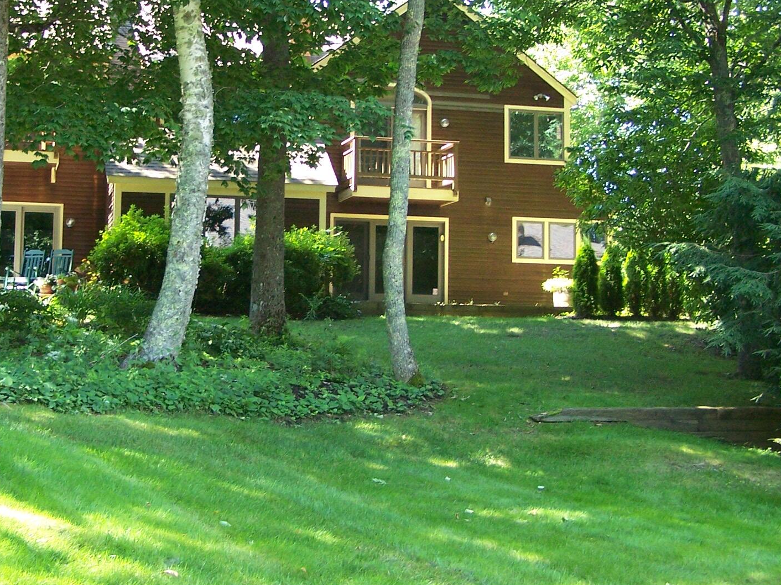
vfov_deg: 23.6
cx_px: 311
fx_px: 1399
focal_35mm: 62
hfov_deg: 31.1
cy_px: 246
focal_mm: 6.3
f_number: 2.8
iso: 160
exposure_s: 1/100
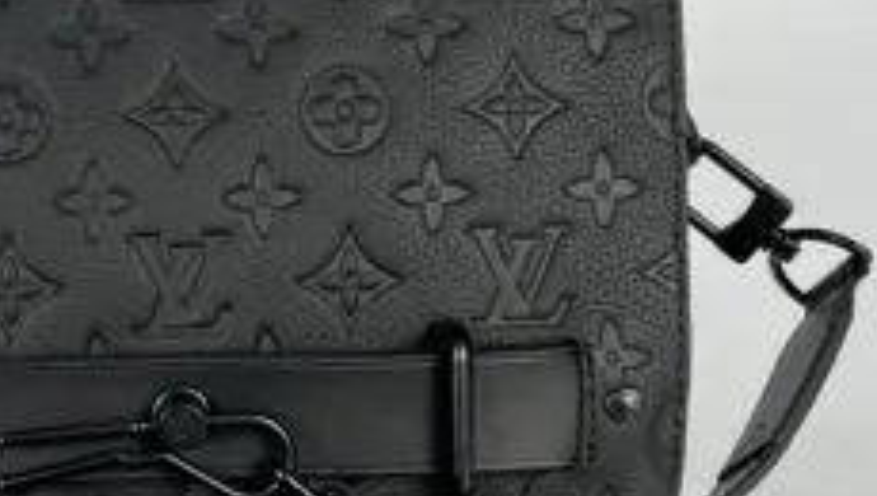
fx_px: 1374
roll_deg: +1.9
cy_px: 286
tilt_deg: -15.9
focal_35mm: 59
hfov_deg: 34.5
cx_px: 194
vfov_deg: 20.4
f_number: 1.5
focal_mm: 5.7
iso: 50
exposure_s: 1/639
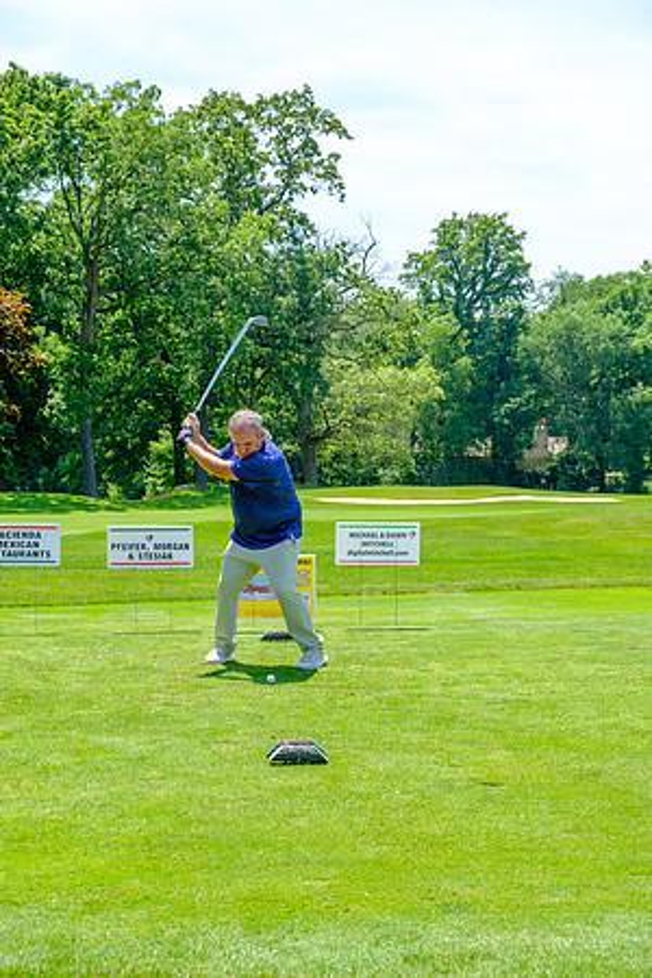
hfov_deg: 22.3
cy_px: 489
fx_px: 1657
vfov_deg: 32.9
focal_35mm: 61
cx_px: 326
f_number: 5.6
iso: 200
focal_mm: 40.7
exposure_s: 1/250
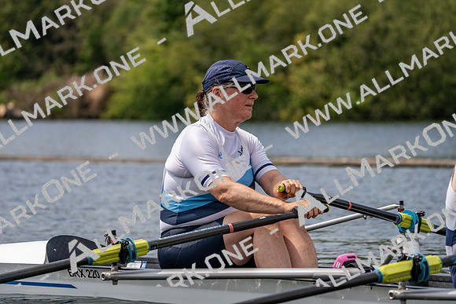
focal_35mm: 200
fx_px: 2534
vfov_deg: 6.9
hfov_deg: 10.3
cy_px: 152
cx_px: 228
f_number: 5.6
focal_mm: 200
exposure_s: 1/1600
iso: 200
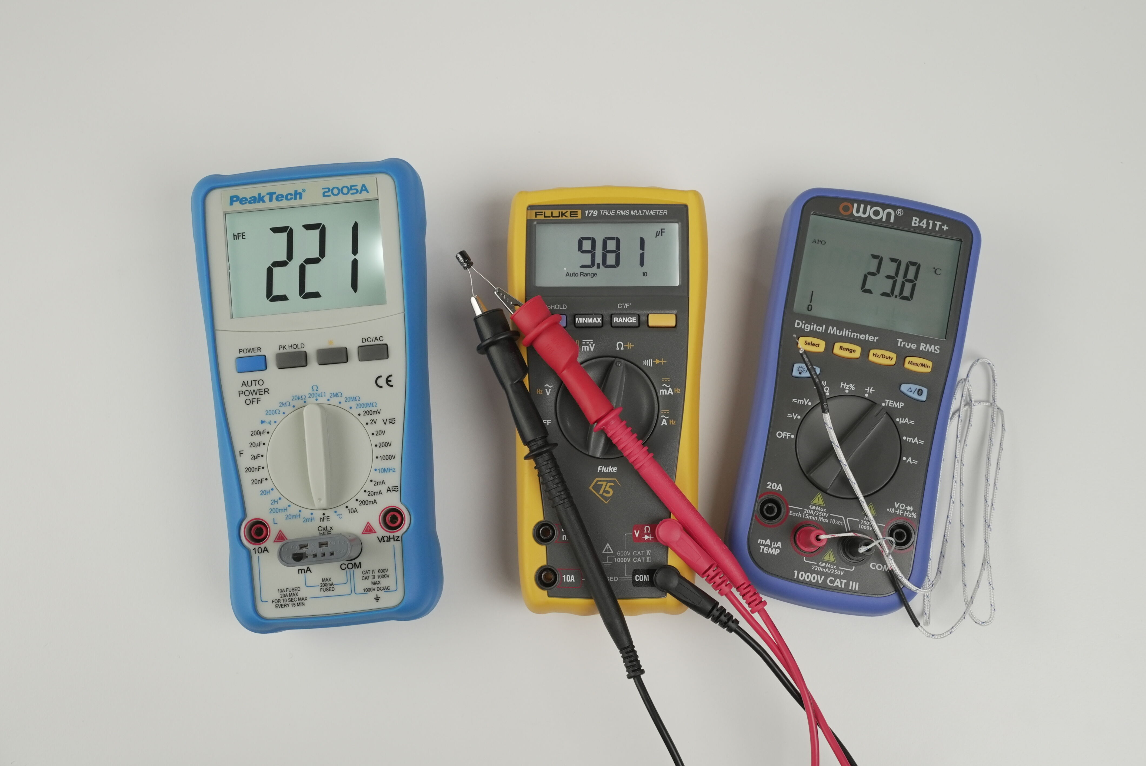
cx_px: 573
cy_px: 383
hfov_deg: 45.4
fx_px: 1370
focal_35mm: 43
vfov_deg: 31.2
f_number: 8
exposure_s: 1/160
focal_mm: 43
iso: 2000
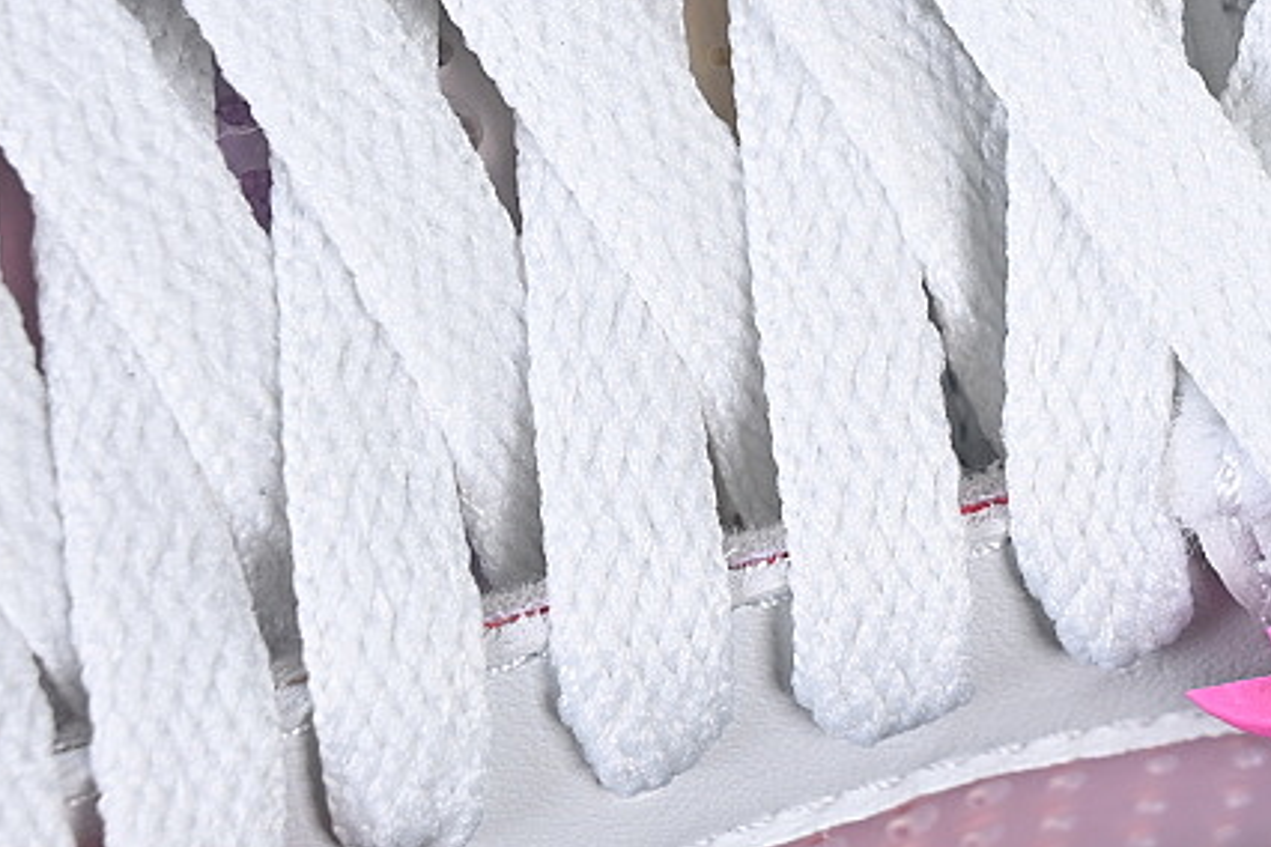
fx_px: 6708
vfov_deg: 7.2
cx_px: 1134
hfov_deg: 10.8
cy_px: 92
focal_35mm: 190
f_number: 7.1
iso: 160
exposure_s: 1/80
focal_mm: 50
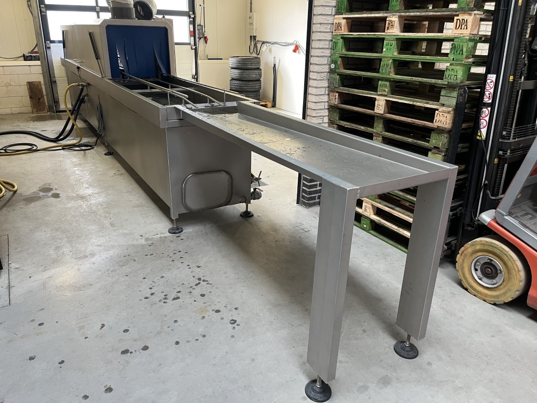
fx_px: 403
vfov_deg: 53.1
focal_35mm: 26
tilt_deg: -22.5
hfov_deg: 67.3
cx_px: 268
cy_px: 202
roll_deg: -2.1
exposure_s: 1/82
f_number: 1.6
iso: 125
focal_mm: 5.1
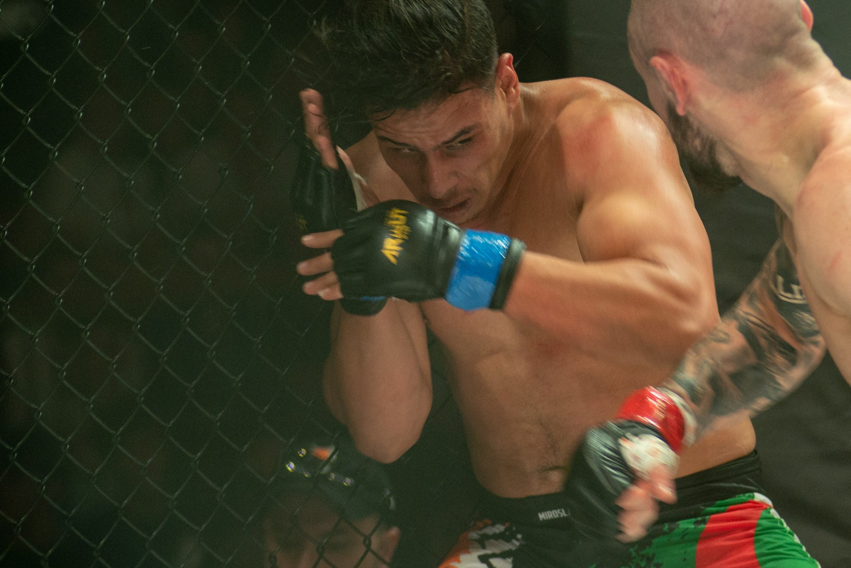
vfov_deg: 5.5
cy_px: 169
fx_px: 5889
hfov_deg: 8.3
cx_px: 600
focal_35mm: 249
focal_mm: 135
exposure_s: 1/320
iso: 1100
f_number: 4
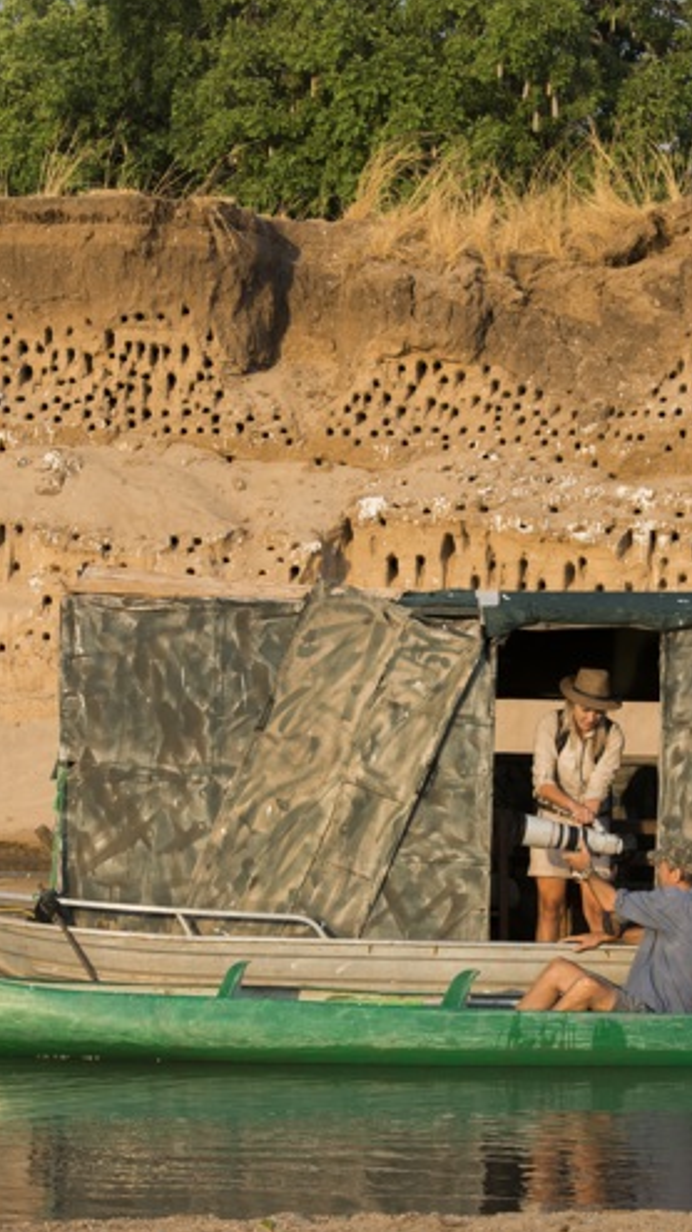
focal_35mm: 127
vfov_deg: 16.9
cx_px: 448
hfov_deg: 9.5
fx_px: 4148
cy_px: 617
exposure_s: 1/320
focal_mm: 80
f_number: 14
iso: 800
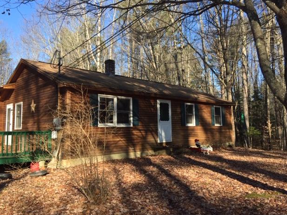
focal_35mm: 30
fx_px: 249
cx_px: 141
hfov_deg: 60.0
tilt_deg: +7.4
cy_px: 107
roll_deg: +0.4
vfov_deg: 46.8
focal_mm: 4.15
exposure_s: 1/527
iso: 32
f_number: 2.2
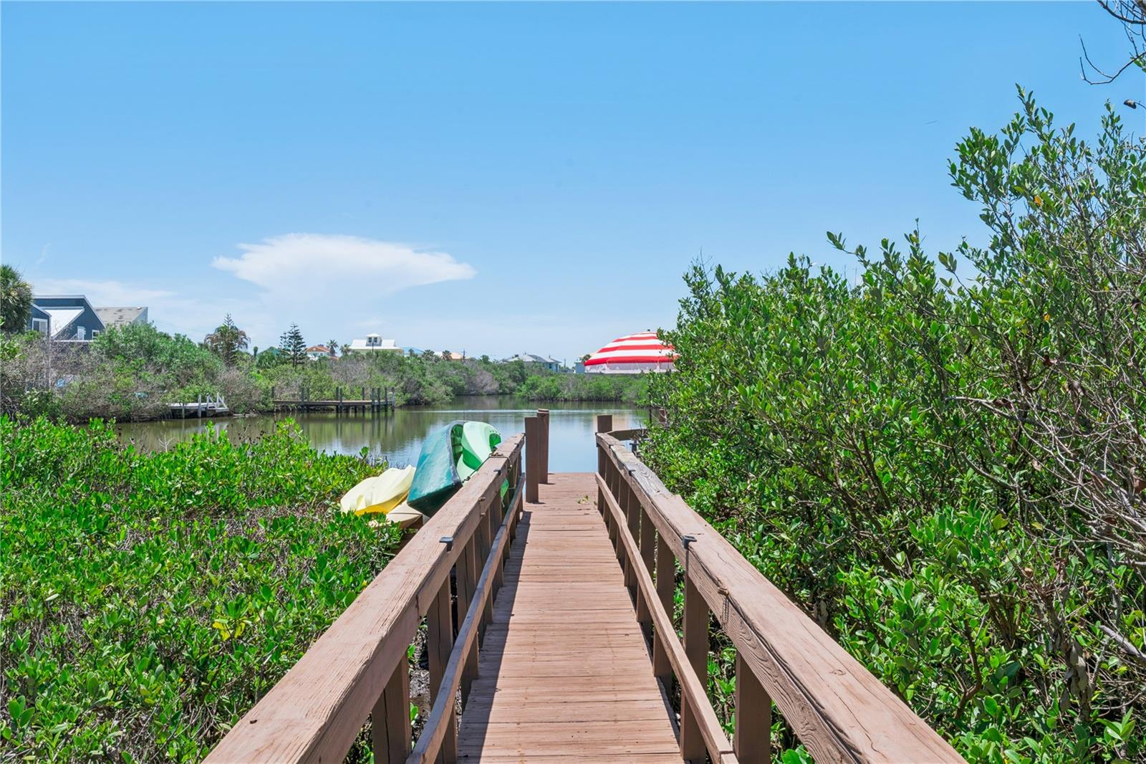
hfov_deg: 54.4
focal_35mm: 35
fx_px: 1114
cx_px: 573
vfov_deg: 37.8
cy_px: 382
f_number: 20
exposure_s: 1/50
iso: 100
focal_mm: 35
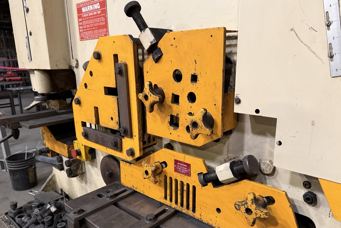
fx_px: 256
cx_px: 182
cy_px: 131
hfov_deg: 67.3
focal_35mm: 27
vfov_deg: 47.8
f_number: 1.78
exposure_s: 1/60
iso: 500
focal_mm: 6.76
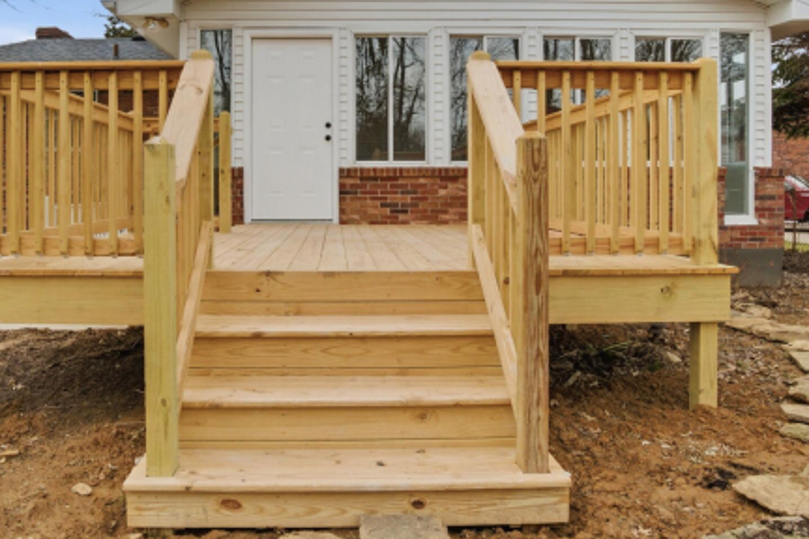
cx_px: 344
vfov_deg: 48.9
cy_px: 193
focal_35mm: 26
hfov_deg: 69.0
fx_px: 584
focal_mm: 10
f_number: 11
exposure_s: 1/2000
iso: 400
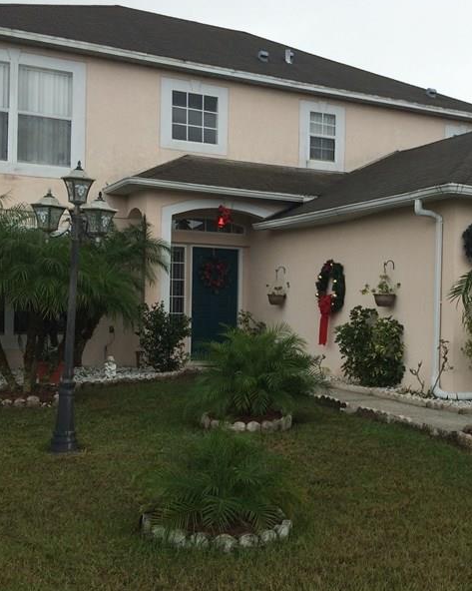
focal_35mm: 49
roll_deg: -1.1
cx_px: 362
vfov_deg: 38.1
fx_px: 856
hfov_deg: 30.2
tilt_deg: +0.9
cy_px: 311
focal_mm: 4.15
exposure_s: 1/578
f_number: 2.2
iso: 32
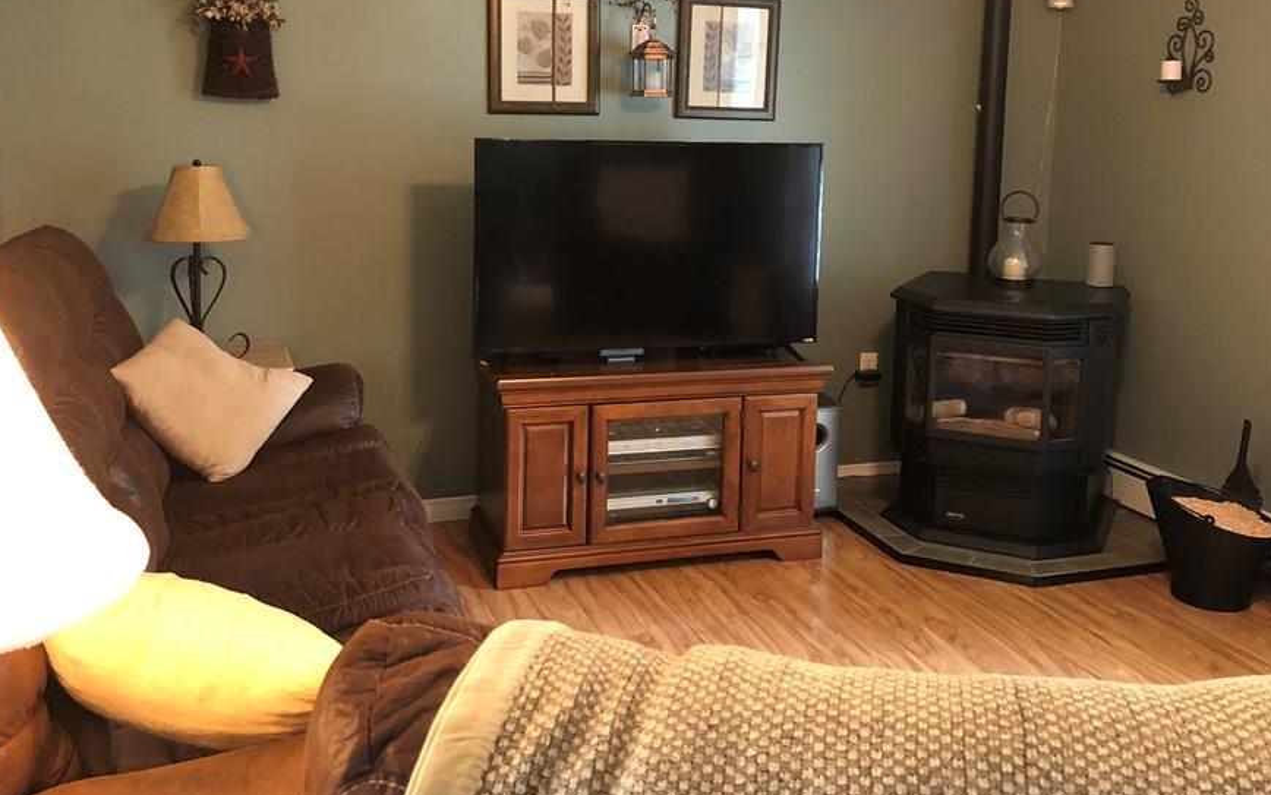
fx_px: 1213
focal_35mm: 35
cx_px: 644
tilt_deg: -7.0
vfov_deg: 35.9
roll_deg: -1.0
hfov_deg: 55.3
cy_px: 265
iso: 80
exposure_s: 1/5
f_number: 1.8
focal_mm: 4
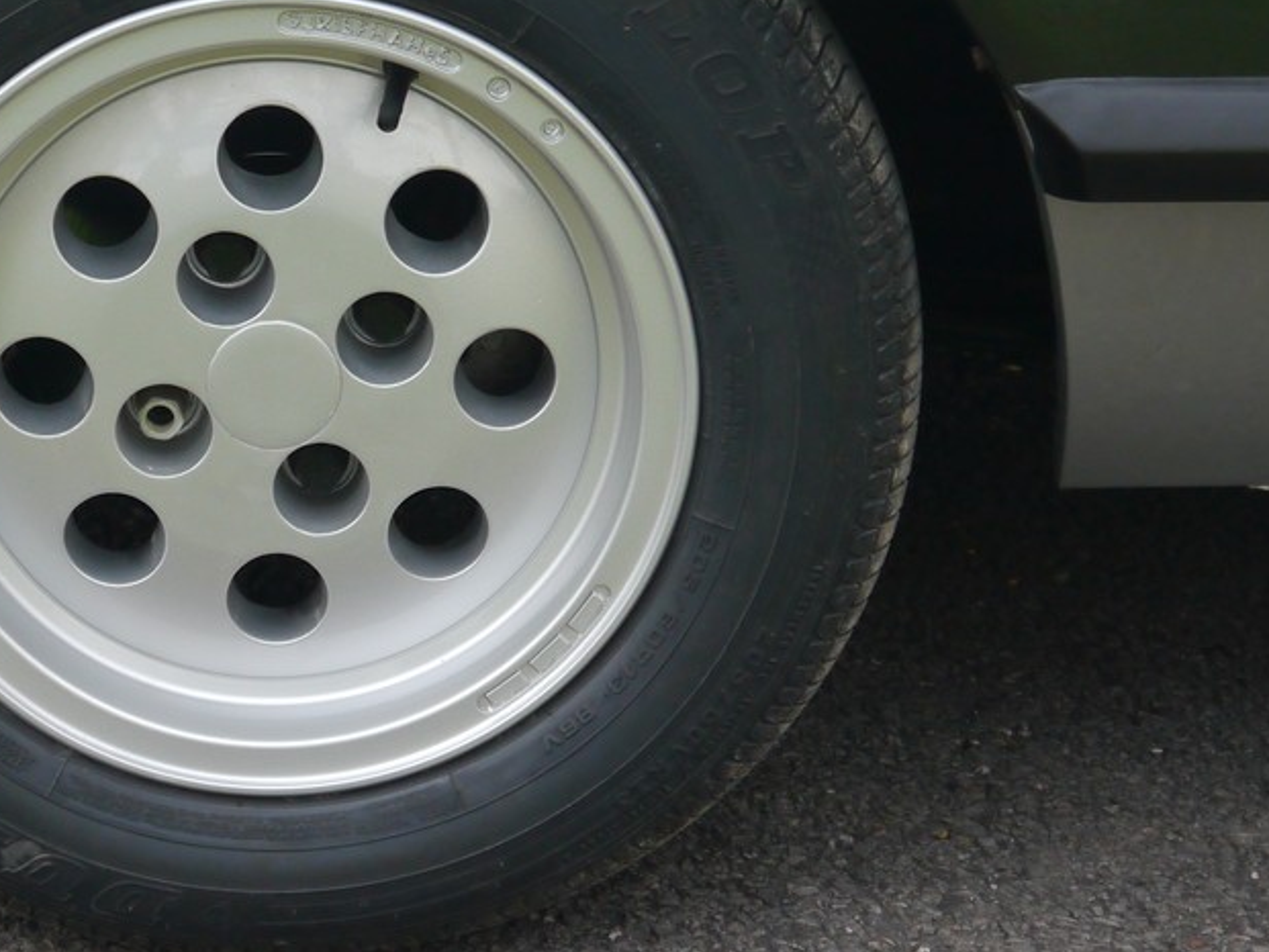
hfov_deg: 18.9
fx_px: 3777
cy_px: 221
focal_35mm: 103
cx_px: 262
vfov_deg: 14.3
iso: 400
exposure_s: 1/60
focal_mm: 20
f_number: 4.2
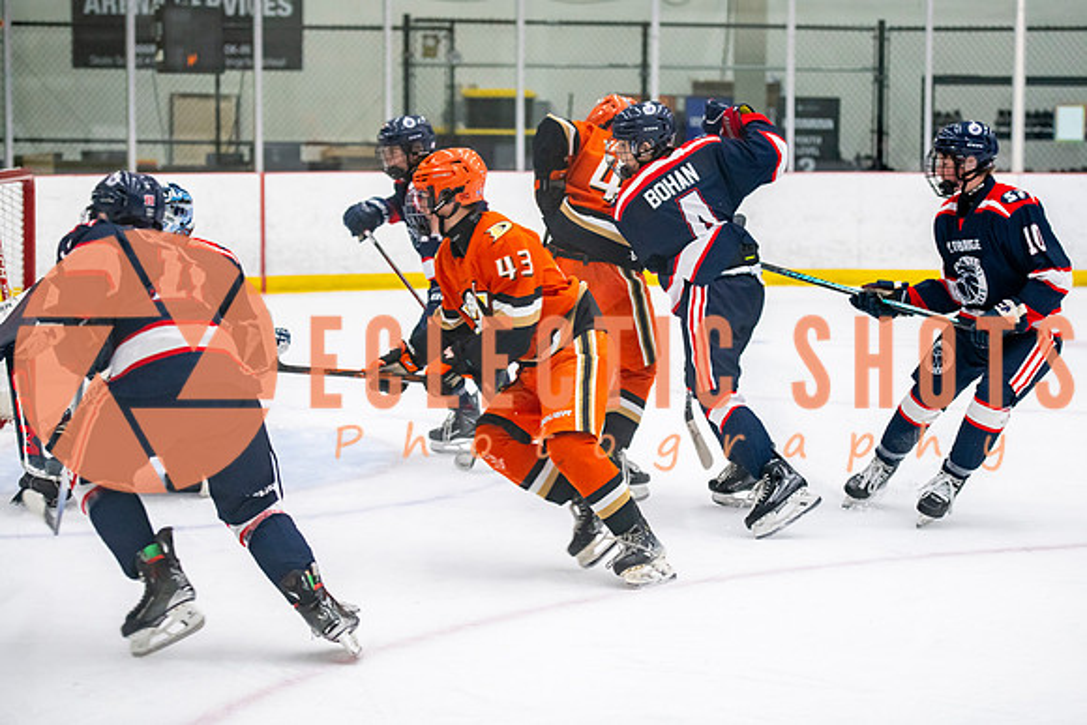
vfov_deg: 13.9
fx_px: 2971
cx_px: 594
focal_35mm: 98
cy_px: 362
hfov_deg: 20.7
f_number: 3.2
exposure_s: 1/640
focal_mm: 90
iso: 2500
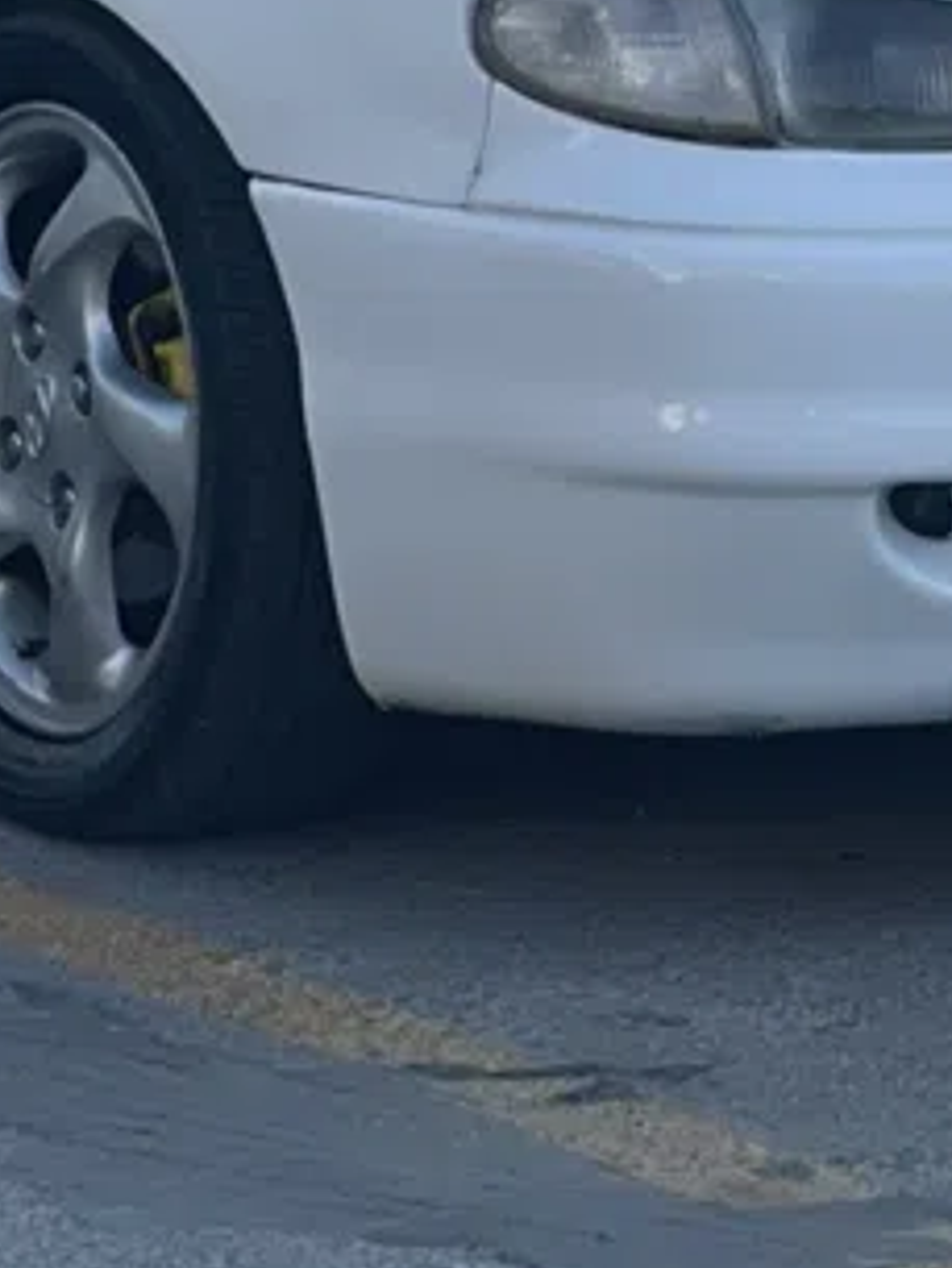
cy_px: -1520
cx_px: 898
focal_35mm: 286
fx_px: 10480
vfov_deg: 6.6
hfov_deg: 5.2
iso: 32
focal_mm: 7.5
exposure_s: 1/354
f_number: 2.2
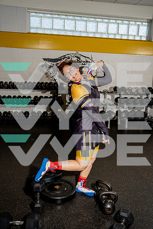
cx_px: 76
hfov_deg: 37.9
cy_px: 114
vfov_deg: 54.4
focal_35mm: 35
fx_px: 223
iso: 200
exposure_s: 1/200
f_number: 5.6
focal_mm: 35
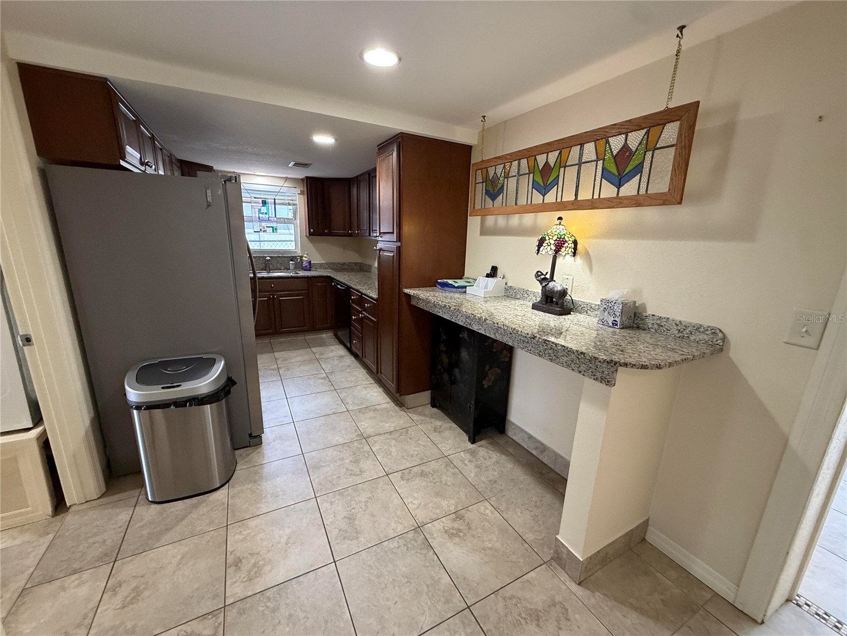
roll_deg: -1.0
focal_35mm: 14
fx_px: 343
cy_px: 318
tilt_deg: -14.2
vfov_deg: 85.7
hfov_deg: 102.1
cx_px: 424
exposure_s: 1/60
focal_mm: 2.22
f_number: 2.2
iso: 400
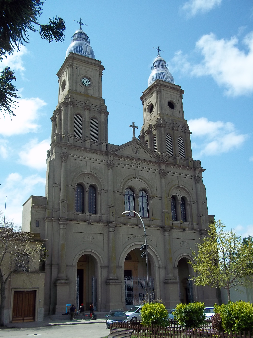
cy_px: 169
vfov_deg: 51.4
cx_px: 126
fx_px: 351
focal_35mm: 36
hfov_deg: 39.7
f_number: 8
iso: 80
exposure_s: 1/200
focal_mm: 6.5
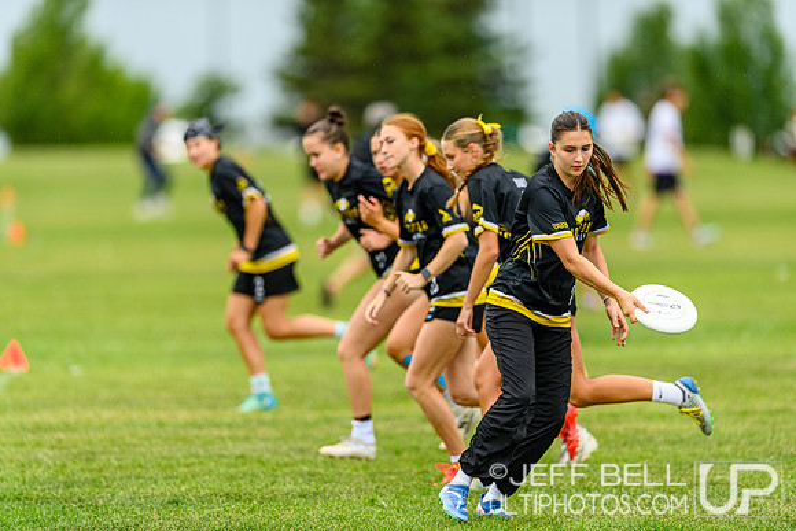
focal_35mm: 400
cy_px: 266
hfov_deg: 5.2
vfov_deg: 3.4
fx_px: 8846
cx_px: 398
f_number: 3.2
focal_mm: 400
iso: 360
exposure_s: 1/1250
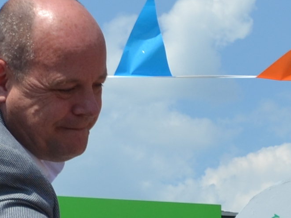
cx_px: 141
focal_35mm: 202
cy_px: 467
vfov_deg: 7.0
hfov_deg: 9.8
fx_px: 1697
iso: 100
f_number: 9
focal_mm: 20
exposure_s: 1/320
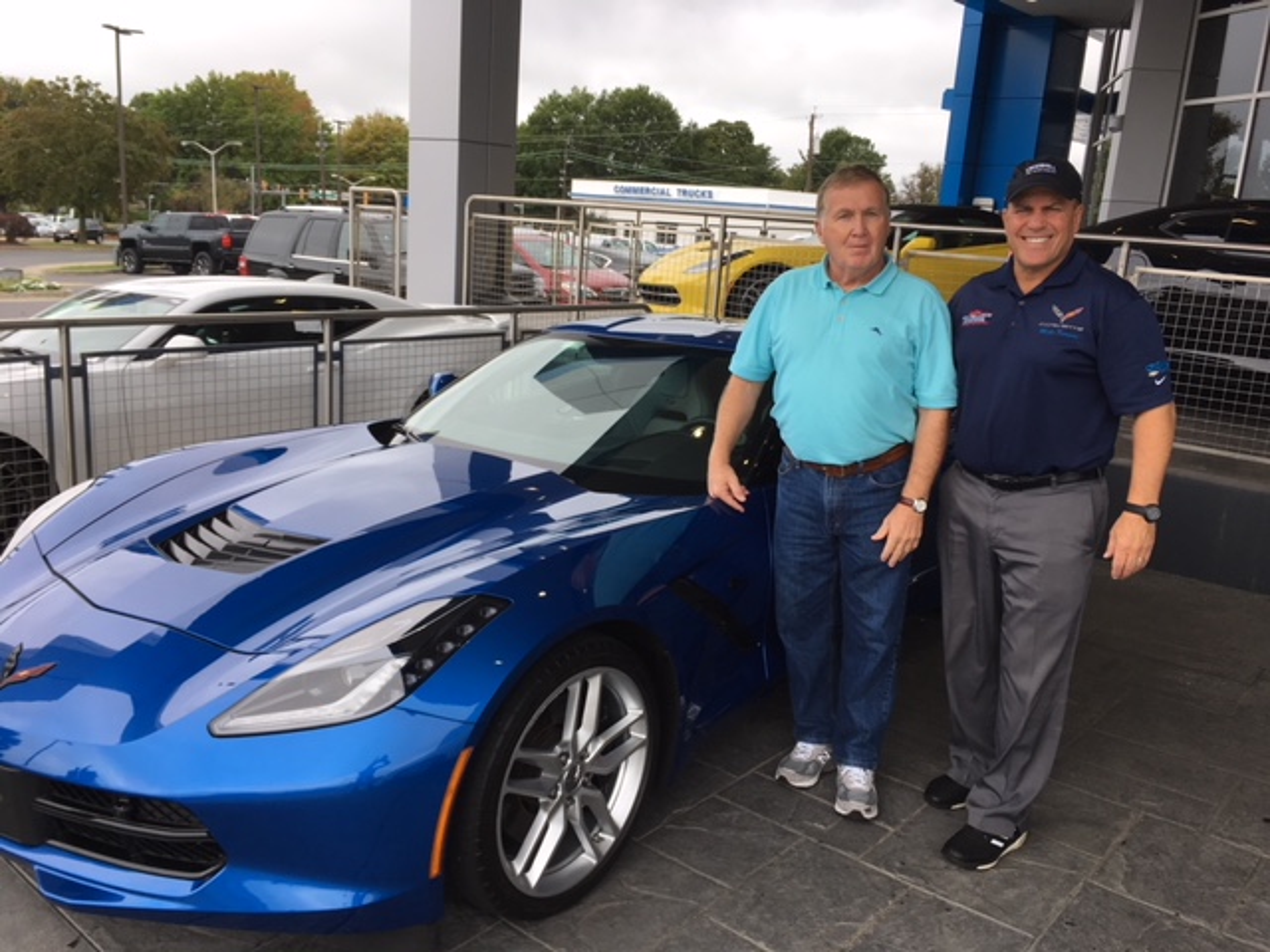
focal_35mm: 29
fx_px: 1064
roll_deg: -4.3
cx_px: 635
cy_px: 476
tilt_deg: -14.1
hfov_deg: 61.7
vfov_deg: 48.2
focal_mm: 4.15
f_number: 2.2
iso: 25
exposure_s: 1/243
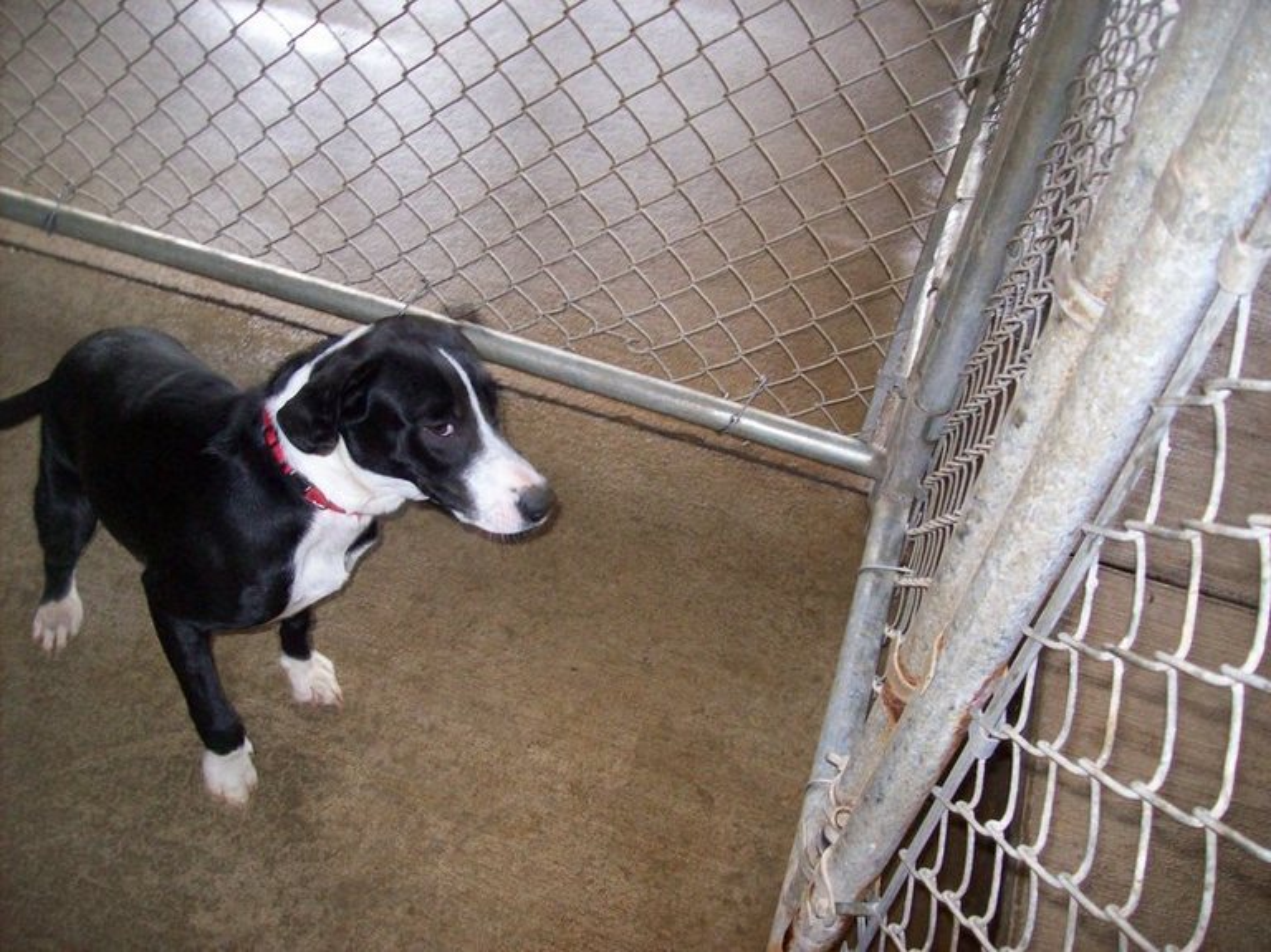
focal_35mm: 36
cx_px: 636
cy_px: 476
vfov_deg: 39.6
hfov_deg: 51.4
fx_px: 1321
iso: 200
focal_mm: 6
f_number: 2.7
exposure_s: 1/64
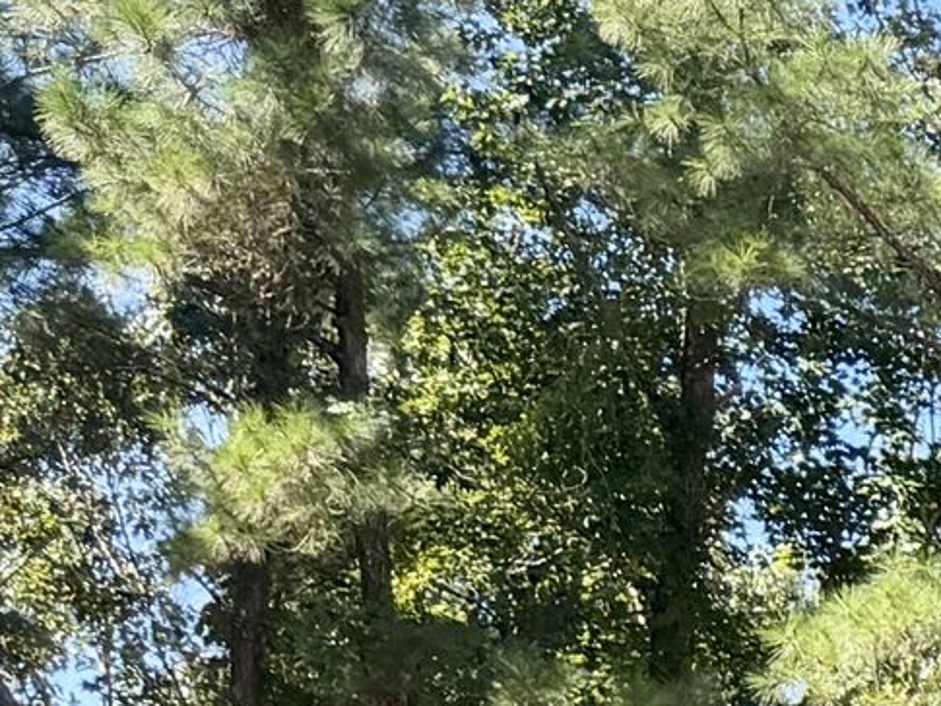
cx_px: 2778
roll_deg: +0.2
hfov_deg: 9.9
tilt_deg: +4.5
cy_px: 1734
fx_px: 4133
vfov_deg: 8.8
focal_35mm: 152
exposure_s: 1/728
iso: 100
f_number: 1.78
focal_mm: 6.76
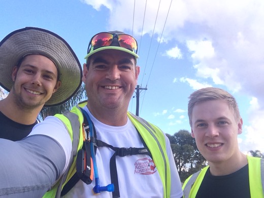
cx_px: 132
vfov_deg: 45.4
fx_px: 236
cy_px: 99
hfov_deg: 58.4
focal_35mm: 31
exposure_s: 1/269
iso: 50
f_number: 2.4
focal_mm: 2.15
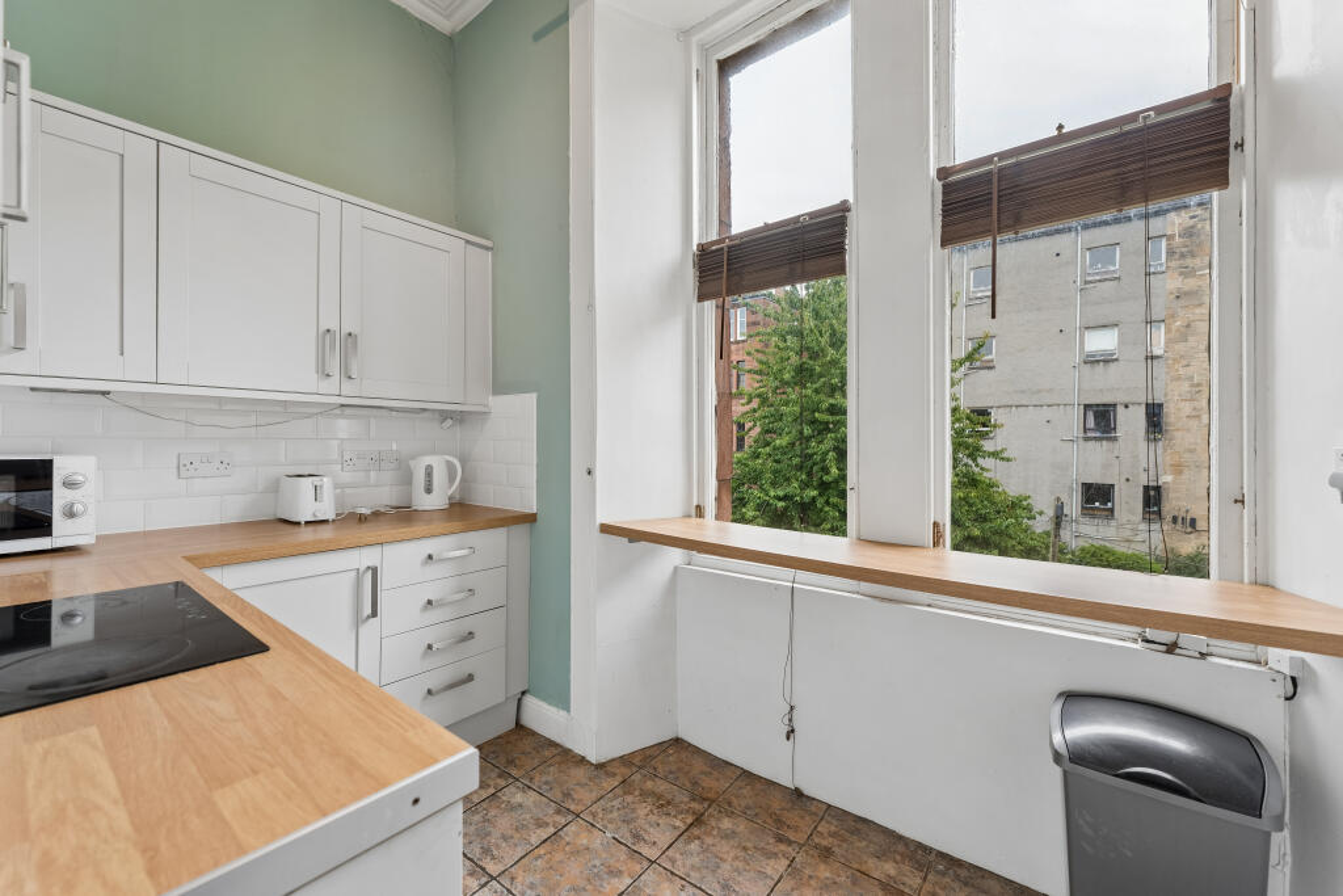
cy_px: 448
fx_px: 522
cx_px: 672
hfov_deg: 104.2
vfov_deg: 81.2
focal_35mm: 14
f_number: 5.6
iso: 320
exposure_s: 1/100
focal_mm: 14
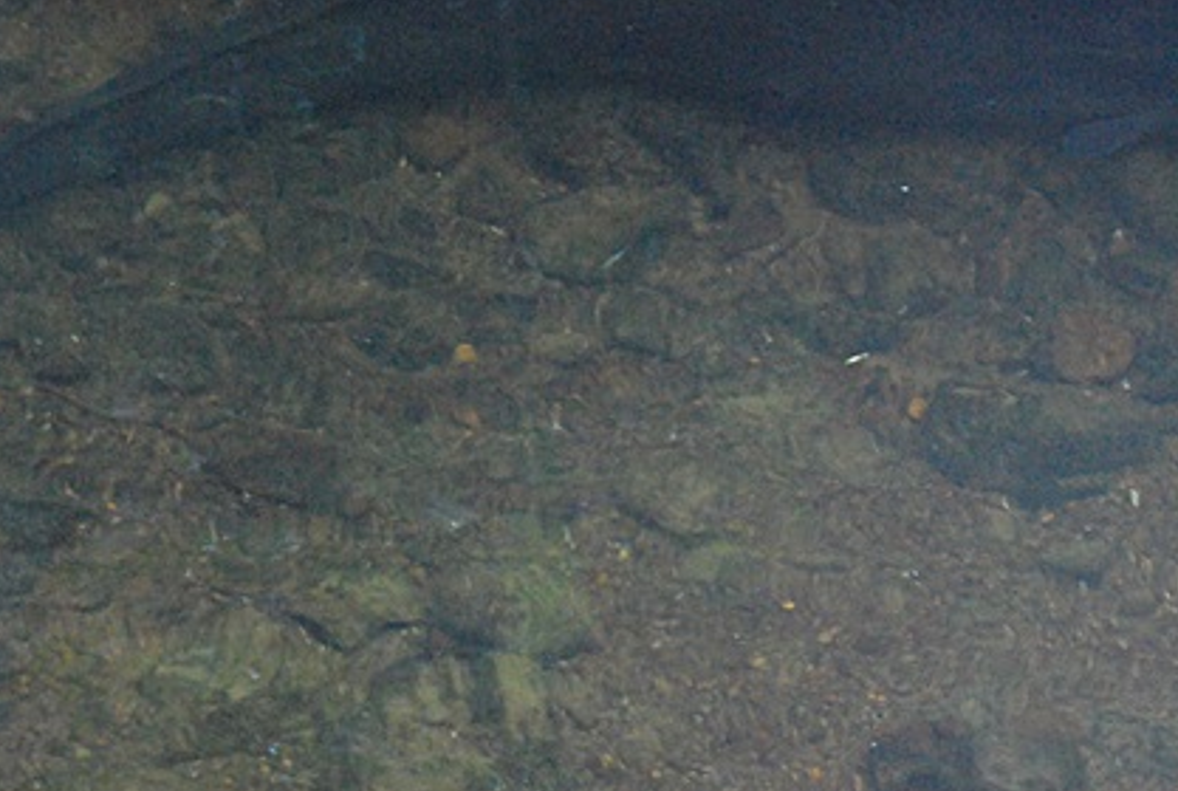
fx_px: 7542
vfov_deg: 6.0
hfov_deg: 8.9
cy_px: 102
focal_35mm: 230
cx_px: 749
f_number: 5.6
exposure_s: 1/20
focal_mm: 80
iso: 1600
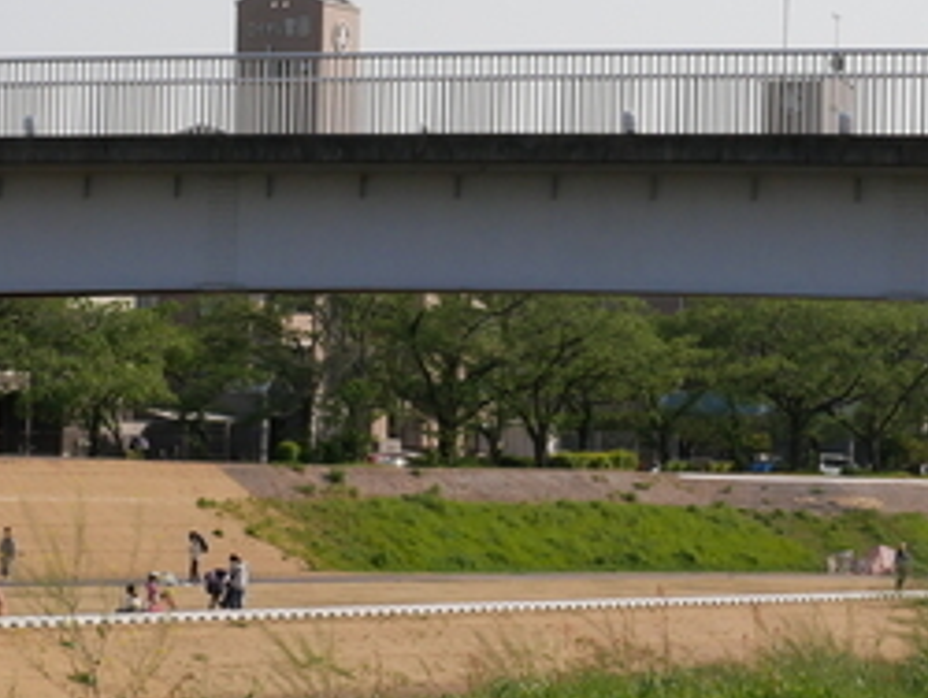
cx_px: 527
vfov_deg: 8.8
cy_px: 414
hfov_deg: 11.8
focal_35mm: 168
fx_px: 4508
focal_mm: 35
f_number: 11
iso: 800
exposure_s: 1/1000
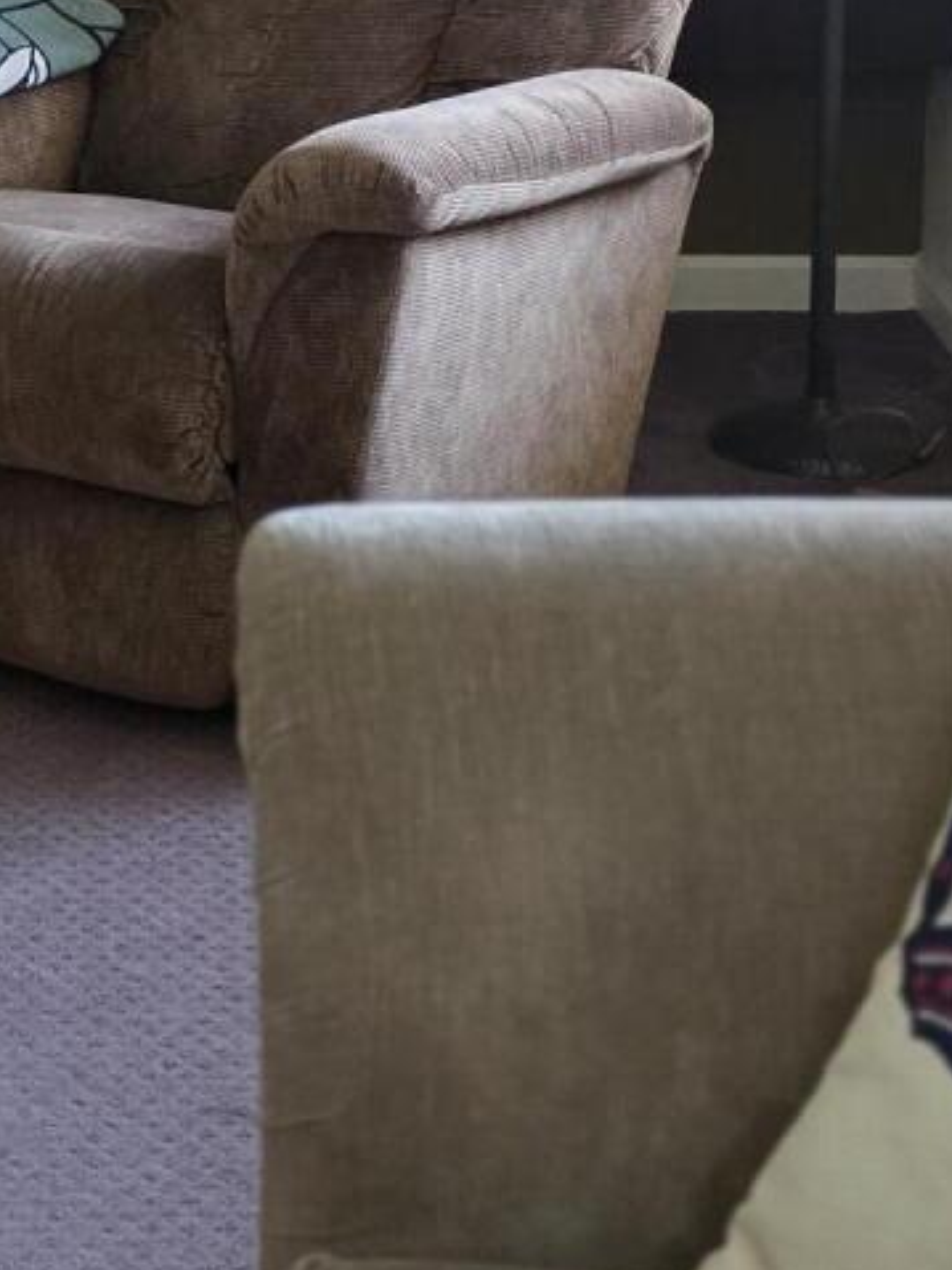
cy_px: -50
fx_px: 3522
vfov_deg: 19.7
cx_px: 114
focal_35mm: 96
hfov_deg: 15.2
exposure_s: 1/120
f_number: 1.7
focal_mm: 6.3
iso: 500
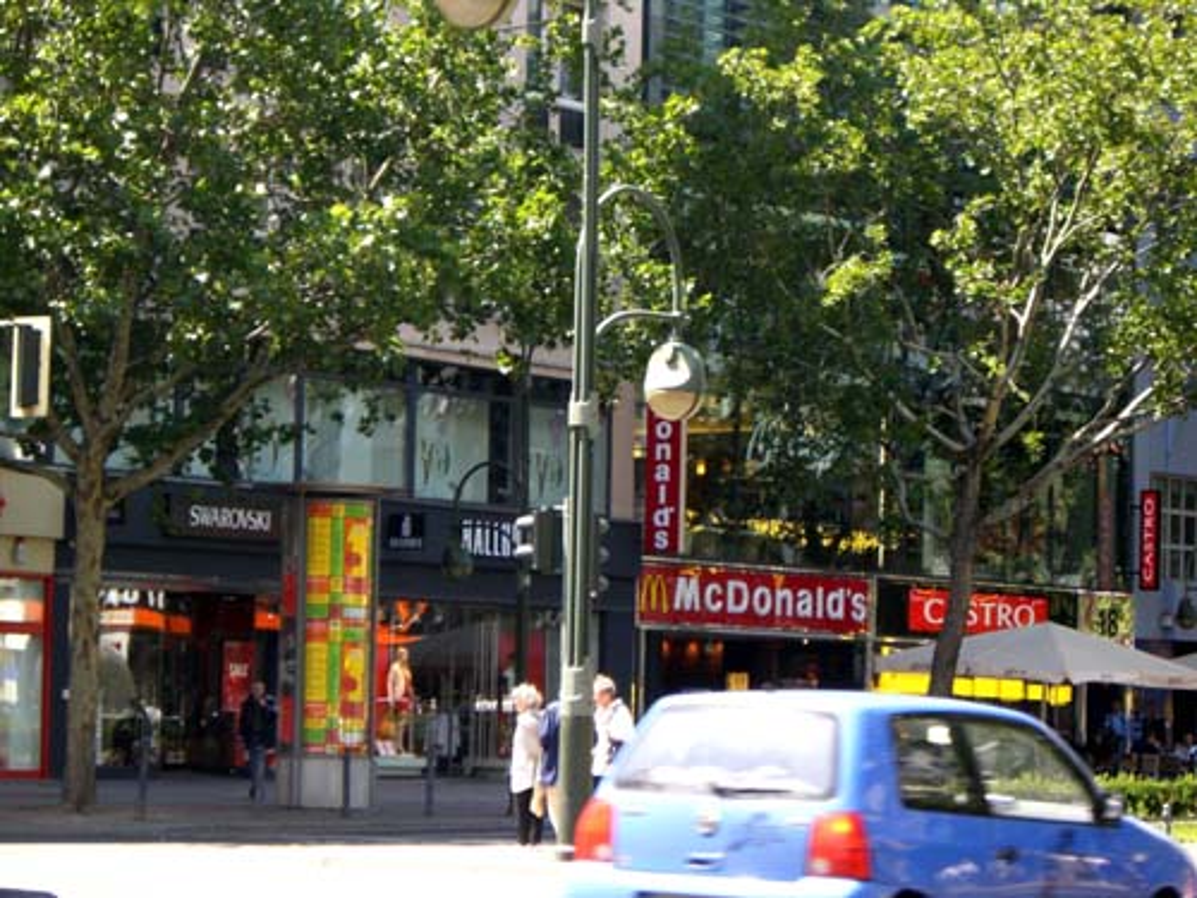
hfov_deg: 17.3
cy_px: 449
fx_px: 3942
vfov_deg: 13.0
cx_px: 598
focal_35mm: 114
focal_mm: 18.6
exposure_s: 1/160
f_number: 5.2
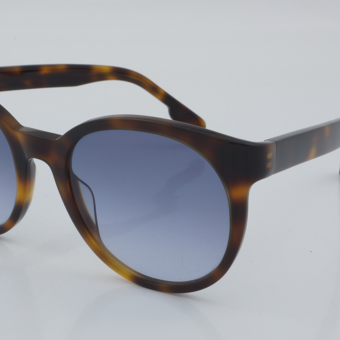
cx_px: 140
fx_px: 1067
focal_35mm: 96
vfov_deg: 18.1
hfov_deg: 18.1
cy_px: 170
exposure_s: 1/3
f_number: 32
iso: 100
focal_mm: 50
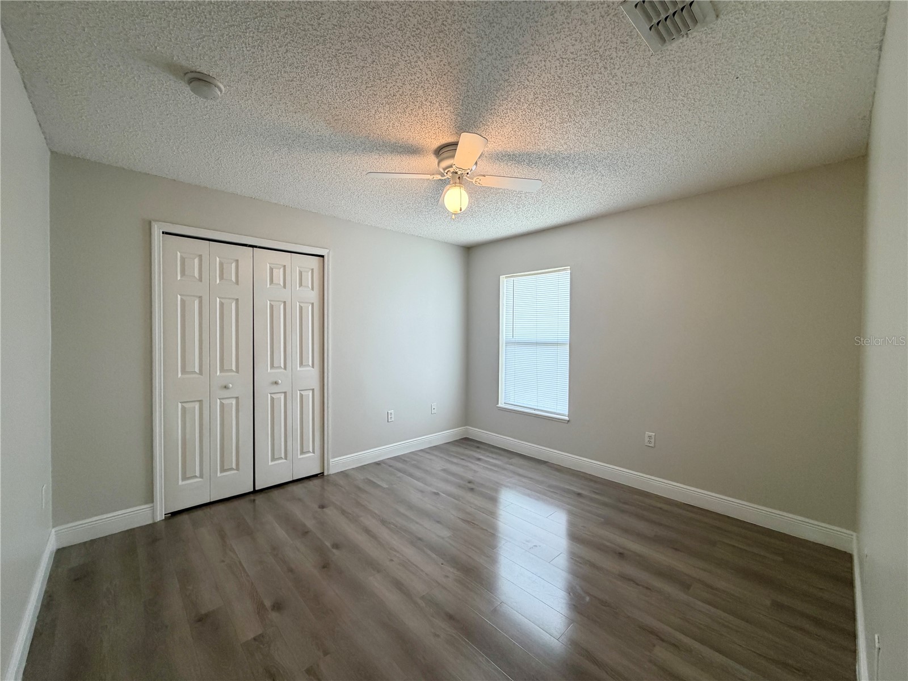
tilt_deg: -1.3
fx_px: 367
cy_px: 340
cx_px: 454
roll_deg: -0.6
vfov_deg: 85.7
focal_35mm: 14
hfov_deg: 102.1
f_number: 2.2
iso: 250
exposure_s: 1/120
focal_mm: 2.22
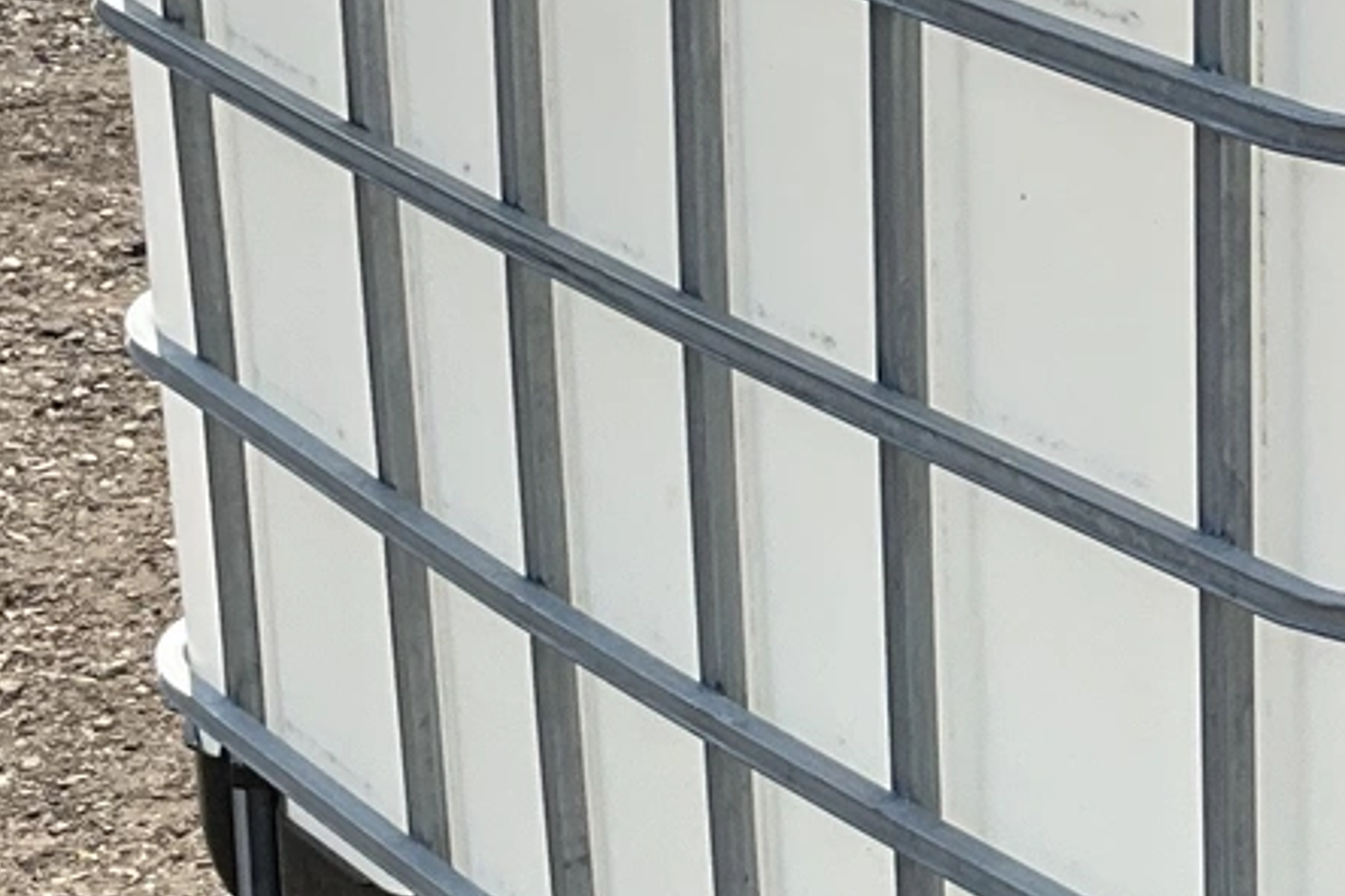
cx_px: 1624
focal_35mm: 136
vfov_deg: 10.1
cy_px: 566
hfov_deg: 14.6
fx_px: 5081
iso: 25
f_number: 1.8
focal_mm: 3
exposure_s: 1/1675
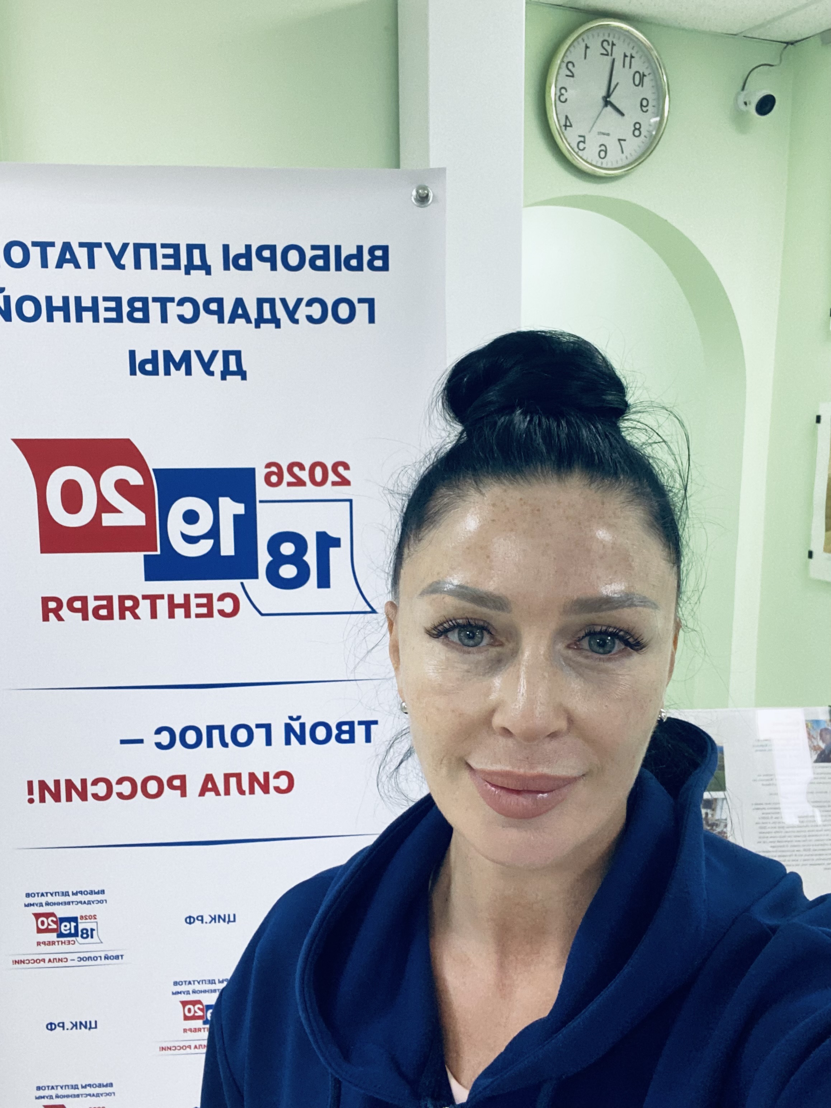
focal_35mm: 30
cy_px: 554
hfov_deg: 46.8
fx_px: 960
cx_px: 416
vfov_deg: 60.0
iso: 200
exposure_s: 1/50
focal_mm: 2.71
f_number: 2.2
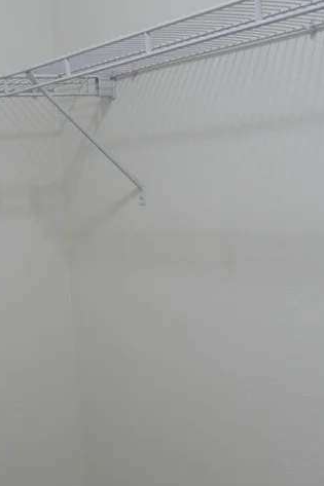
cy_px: 458
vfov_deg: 30.2
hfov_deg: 21.4
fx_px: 851
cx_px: 88
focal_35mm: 63
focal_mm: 14
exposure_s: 1/60
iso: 500
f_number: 3.5
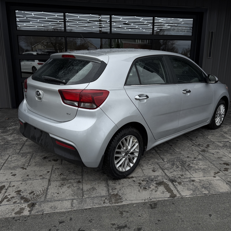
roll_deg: +0.4
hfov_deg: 55.6
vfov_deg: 55.6
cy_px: 115
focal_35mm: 29
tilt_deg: -13.4
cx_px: 115
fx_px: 219
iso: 80
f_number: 1.78
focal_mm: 6.76
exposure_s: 1/3953
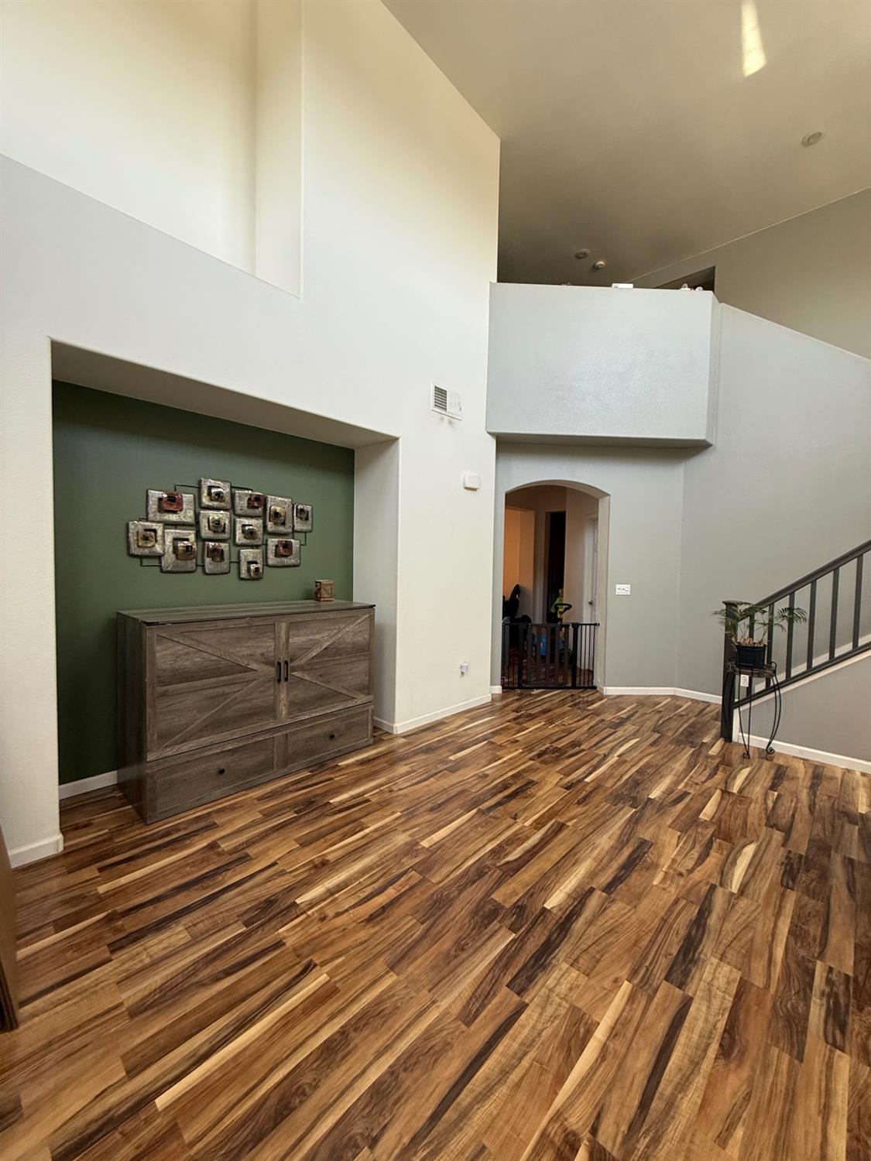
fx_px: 470
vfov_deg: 102.1
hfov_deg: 85.7
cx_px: 436
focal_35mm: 14
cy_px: 580
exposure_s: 1/99
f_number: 2.2
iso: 160
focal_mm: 2.22
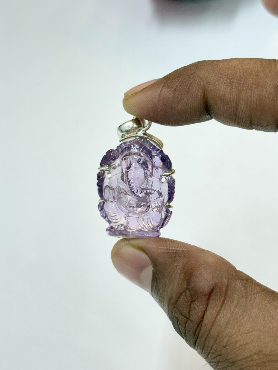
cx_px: 139
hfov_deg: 30.3
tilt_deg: -46.7
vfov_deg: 39.7
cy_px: 185
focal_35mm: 48
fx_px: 514
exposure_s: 1/100
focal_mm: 6.76
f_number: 1.78
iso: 64
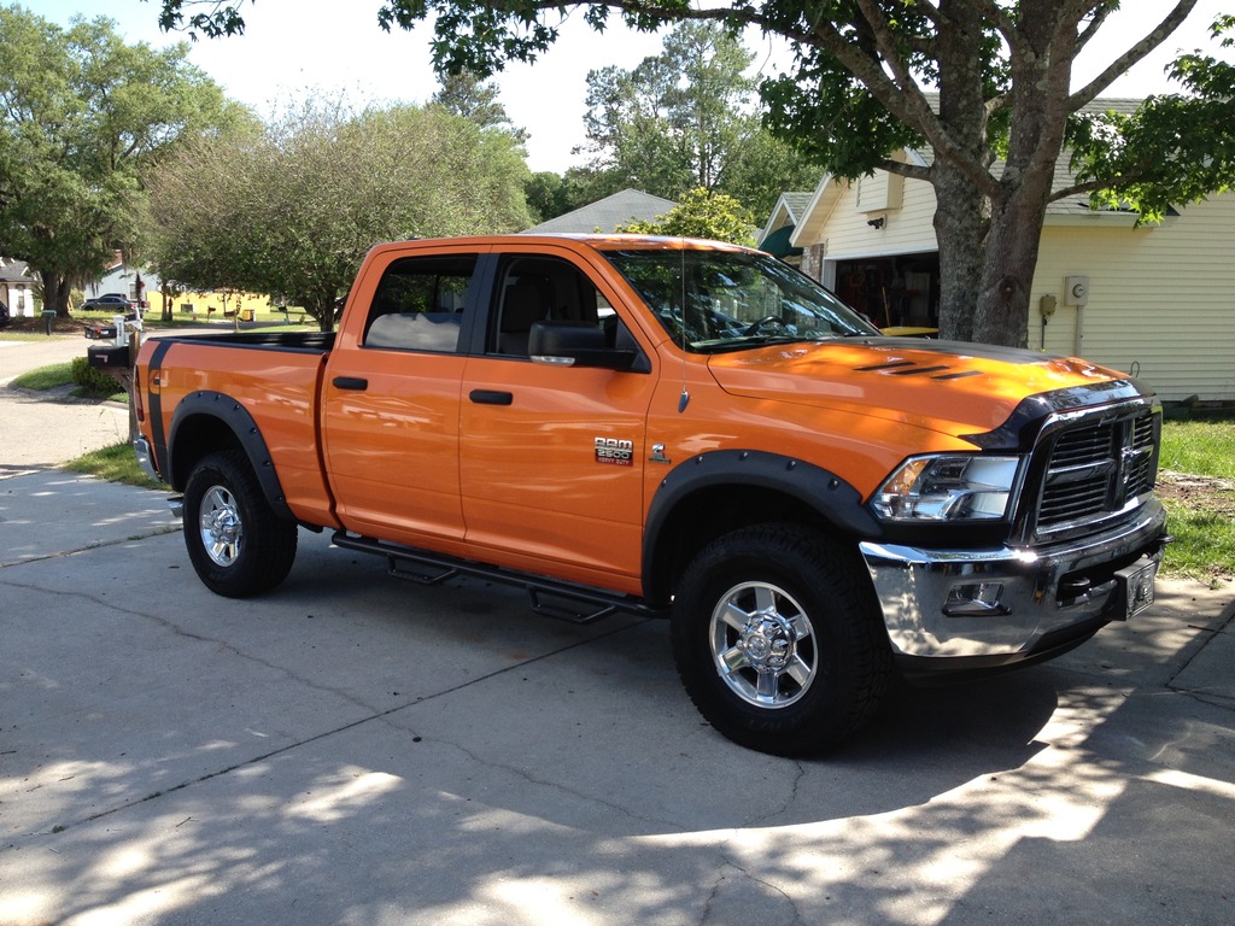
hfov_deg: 52.6
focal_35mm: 35
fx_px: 1249
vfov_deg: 40.7
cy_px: 463
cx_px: 618
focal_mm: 4.28
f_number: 2.4
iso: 50
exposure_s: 1/531
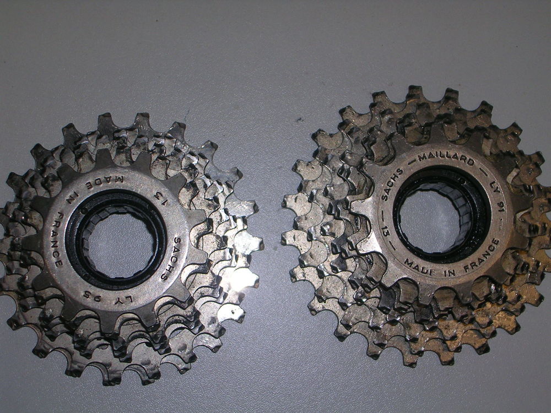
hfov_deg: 25.7
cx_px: 276
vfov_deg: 19.4
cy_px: 206
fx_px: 1210
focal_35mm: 76
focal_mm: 11.5
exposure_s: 1/60.1
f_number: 3.9
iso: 50
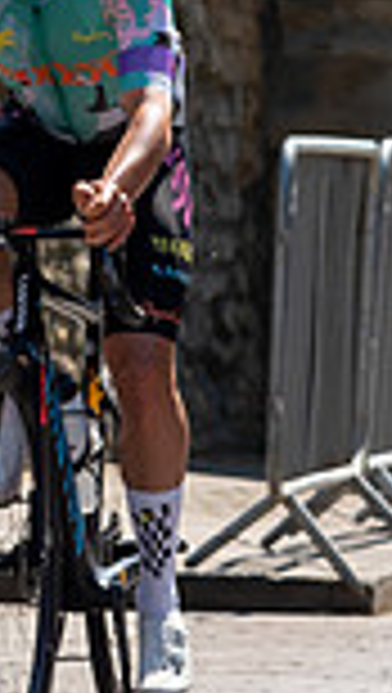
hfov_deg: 2.4
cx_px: -1017
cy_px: -150
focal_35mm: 505
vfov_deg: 4.3
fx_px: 9301
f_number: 5
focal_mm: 75
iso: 160
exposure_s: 1/800
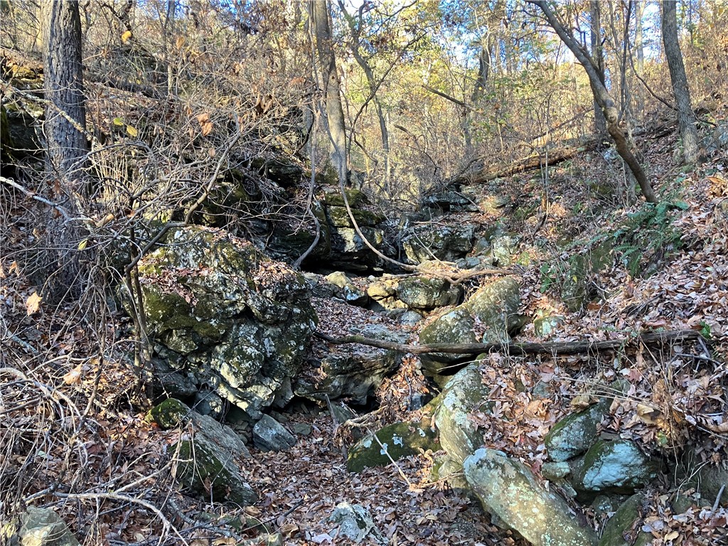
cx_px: 364
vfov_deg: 49.7
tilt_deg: +3.6
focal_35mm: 28
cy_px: 273
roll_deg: -0.7
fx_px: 589
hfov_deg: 63.4
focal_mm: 3.99
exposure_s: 1/81
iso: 80
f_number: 1.8
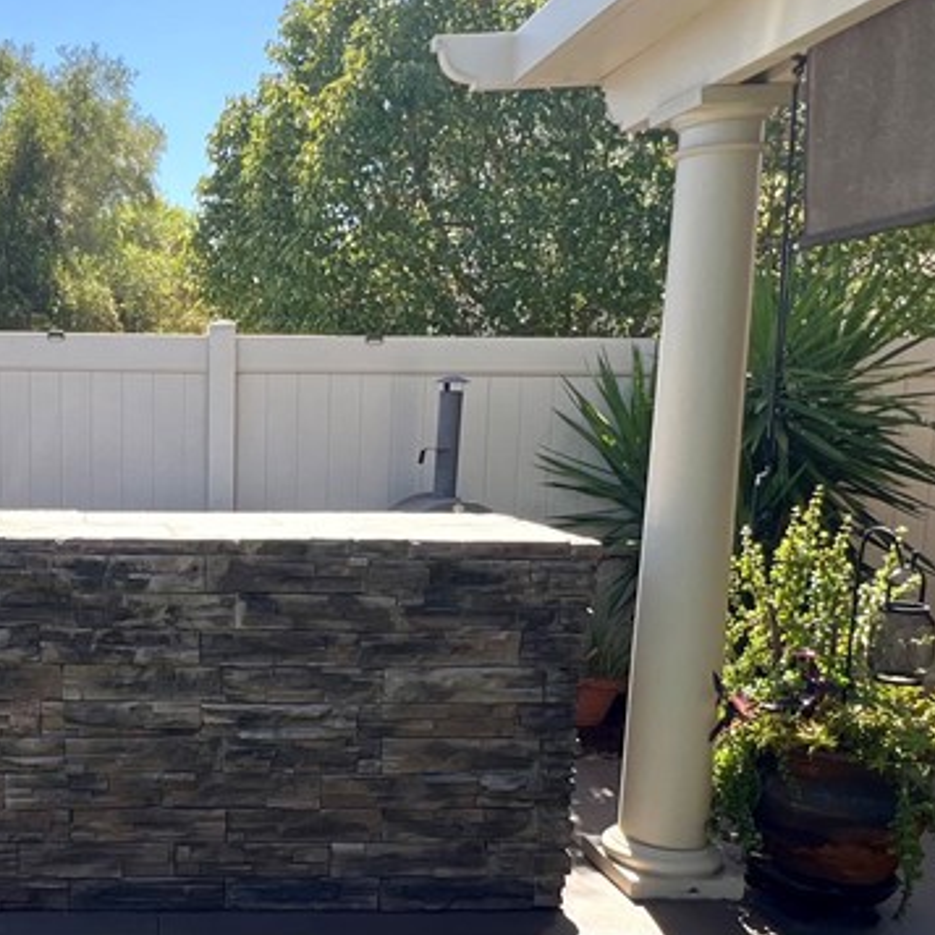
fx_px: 1008
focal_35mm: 33
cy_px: 560
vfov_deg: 49.4
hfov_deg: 44.7
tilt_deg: -8.3
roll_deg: +0.9
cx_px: 73
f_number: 1.8
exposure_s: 1/376
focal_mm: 1.57
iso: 32
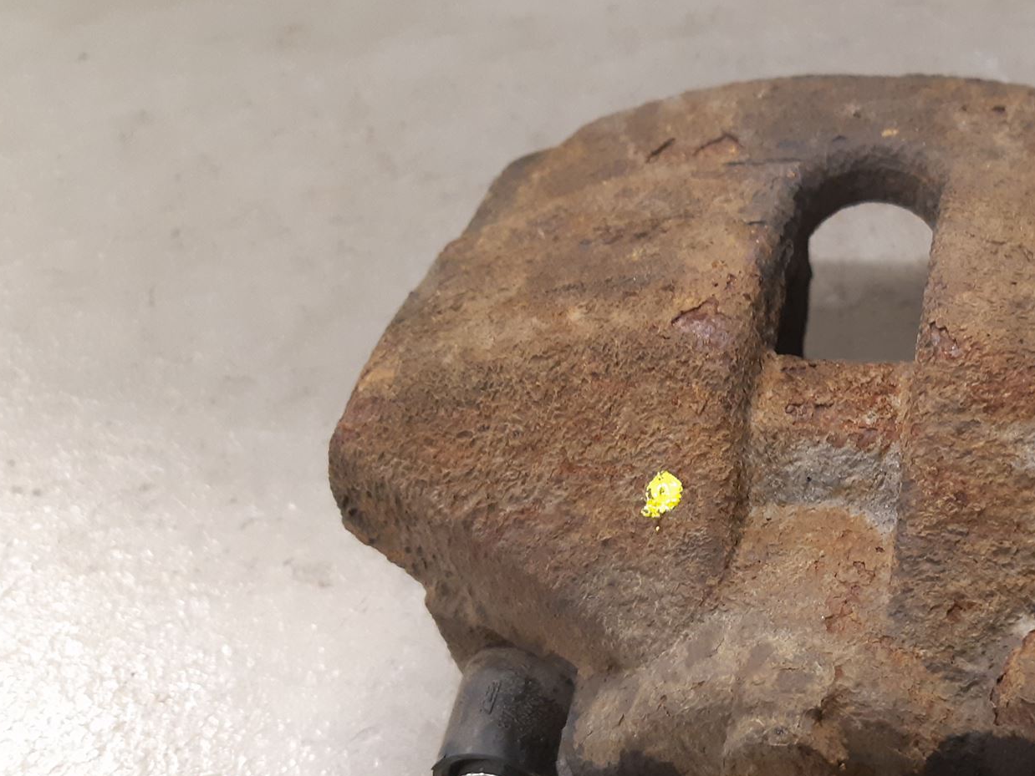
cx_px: 833
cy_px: 533
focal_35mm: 43
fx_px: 1286
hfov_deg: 41.9
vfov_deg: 33.2
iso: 250
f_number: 1.7
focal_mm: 3.93
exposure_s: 1/50
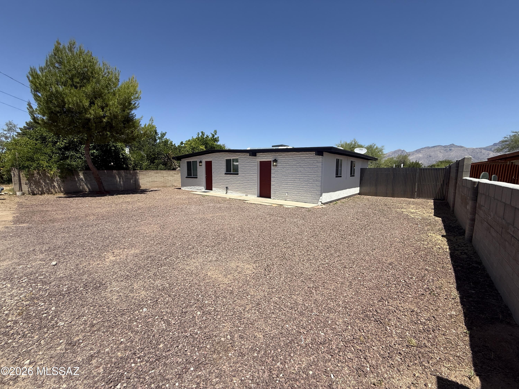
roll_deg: -0.4
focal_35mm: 14
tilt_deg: -6.9
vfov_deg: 85.7
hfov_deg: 102.1
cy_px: 194
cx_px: 260
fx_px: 210
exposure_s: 1/2611
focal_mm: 2.22
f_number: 2.2
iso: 50
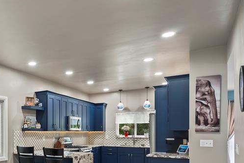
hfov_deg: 49.0
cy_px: 134
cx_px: 11
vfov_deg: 38.3
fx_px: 224
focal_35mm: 33
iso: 100
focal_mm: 16
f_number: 4
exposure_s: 1/2
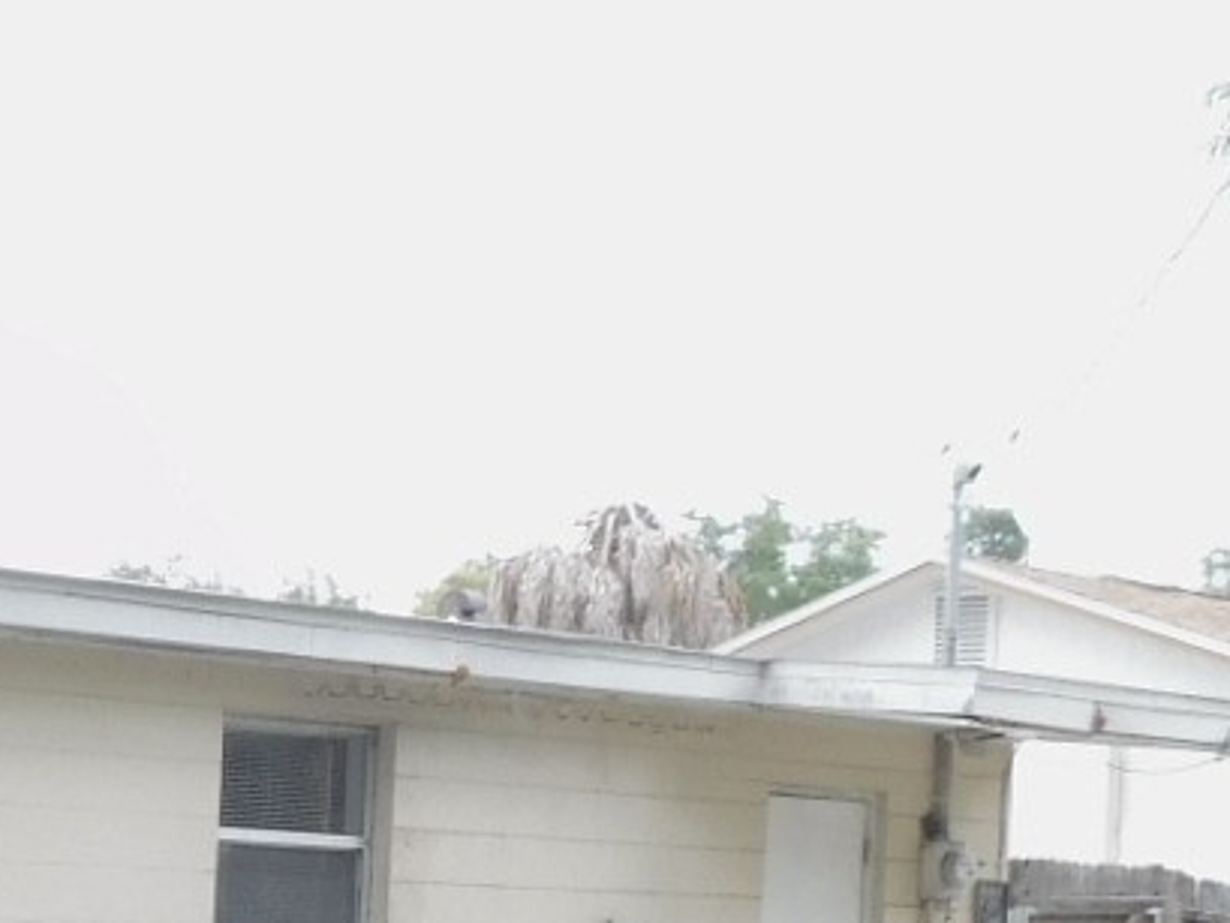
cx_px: -334
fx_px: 3199
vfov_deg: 15.8
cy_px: 1088
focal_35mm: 90
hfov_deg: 20.1
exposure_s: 1/320
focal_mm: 4
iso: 125
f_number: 3
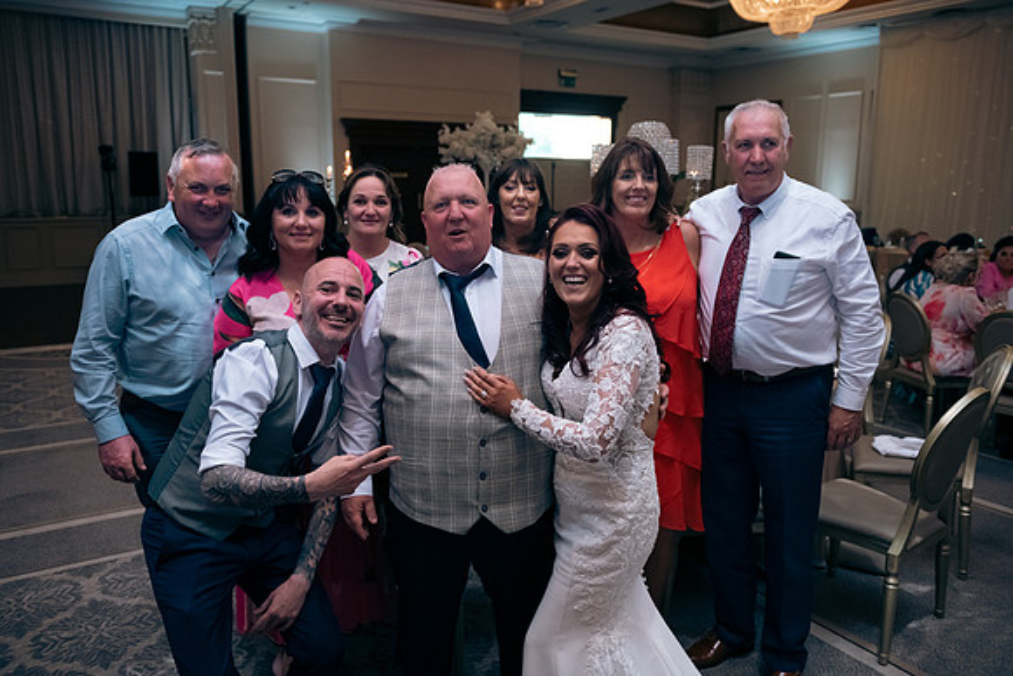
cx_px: 506
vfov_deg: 46.4
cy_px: 338
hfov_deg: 65.5
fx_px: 788
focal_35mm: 28
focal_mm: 28
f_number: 3.5
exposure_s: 1/160
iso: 1000
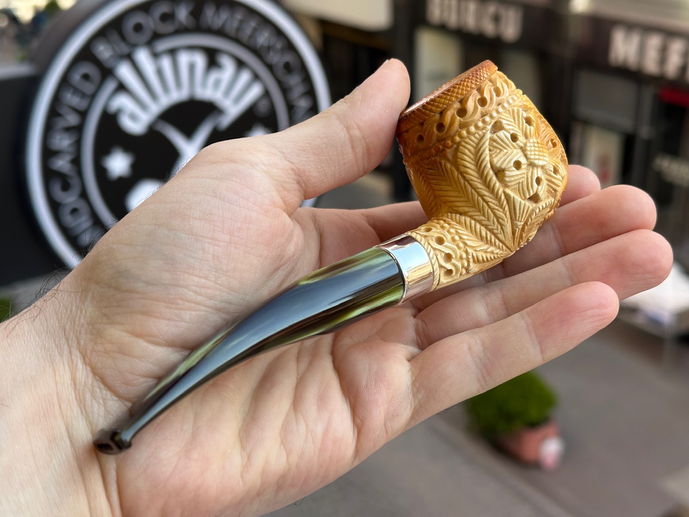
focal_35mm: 48
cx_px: 344
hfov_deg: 39.7
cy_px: 258
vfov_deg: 30.3
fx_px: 955
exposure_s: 1/345
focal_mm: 6.86
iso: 64
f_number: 1.78
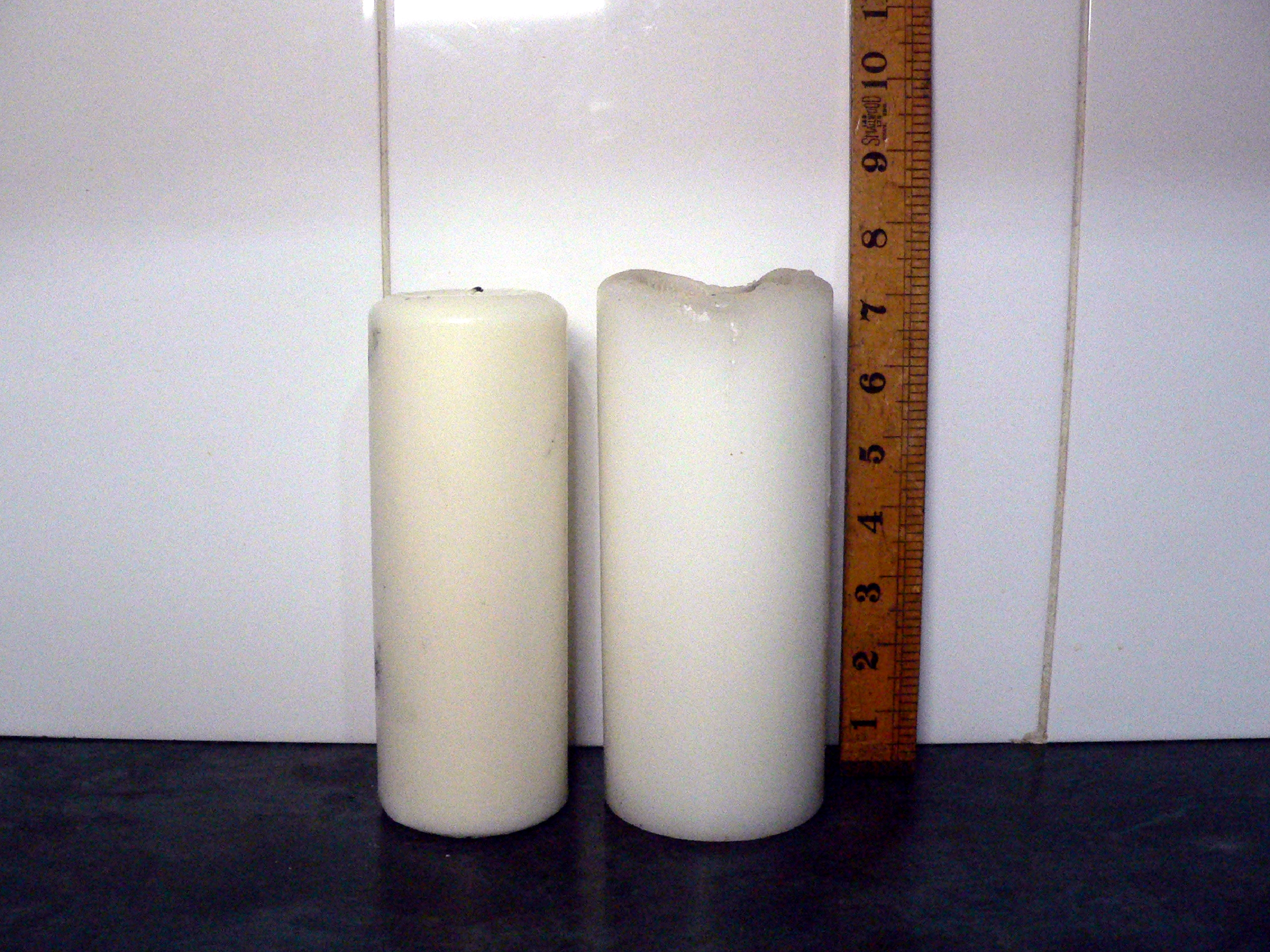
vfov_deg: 39.7
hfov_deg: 51.4
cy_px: 476
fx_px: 1321
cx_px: 635
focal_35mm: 36
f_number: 2.8
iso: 400
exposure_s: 1/125
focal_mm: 6
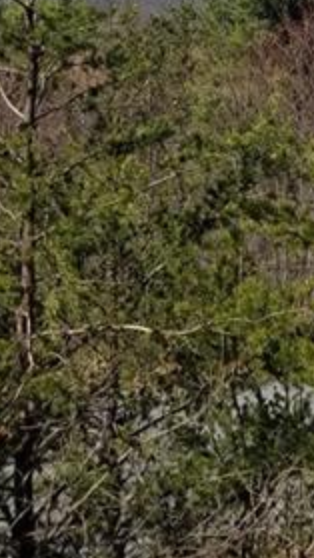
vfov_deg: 24.6
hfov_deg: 14.6
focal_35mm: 78
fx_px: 1154
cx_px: 438
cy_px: -112
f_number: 1.7
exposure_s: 1/2912
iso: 50
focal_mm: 4.2
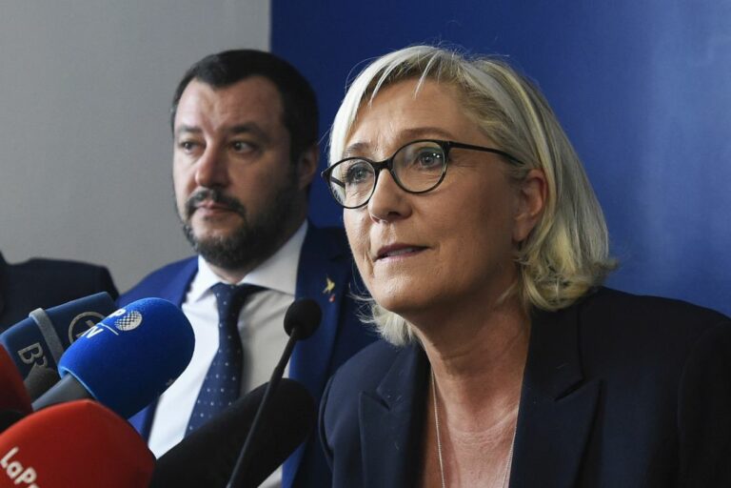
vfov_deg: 37.9
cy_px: 244
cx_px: 366
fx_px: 711
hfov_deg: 54.4
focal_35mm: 35
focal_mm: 35
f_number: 4
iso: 3200
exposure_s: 1/200
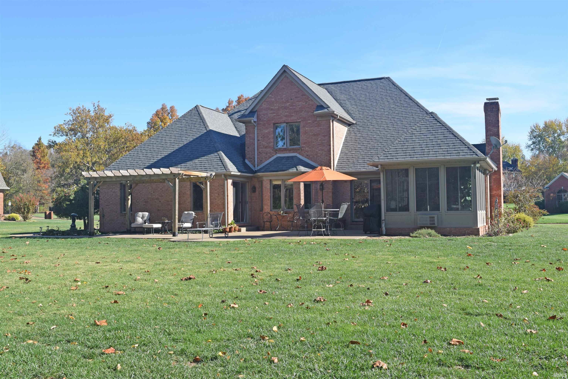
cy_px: 190
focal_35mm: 36
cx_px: 284
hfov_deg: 53.1
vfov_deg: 36.9
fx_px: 568
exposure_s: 1/320
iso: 200
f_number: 9
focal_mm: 24
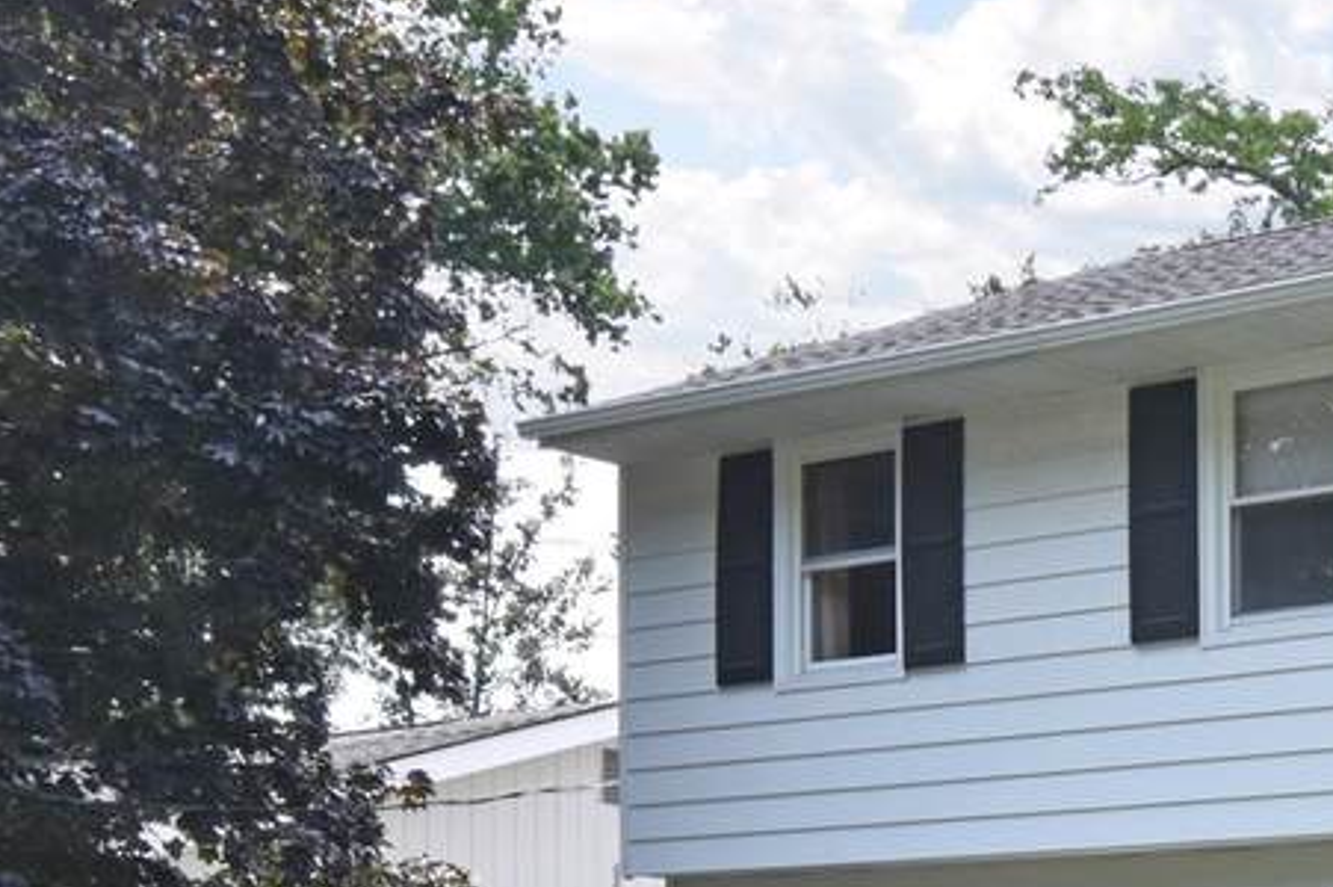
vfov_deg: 17.9
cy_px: 1036
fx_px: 2680
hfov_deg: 26.5
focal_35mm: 72
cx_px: 1321
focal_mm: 17
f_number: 14
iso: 640
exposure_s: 1/200
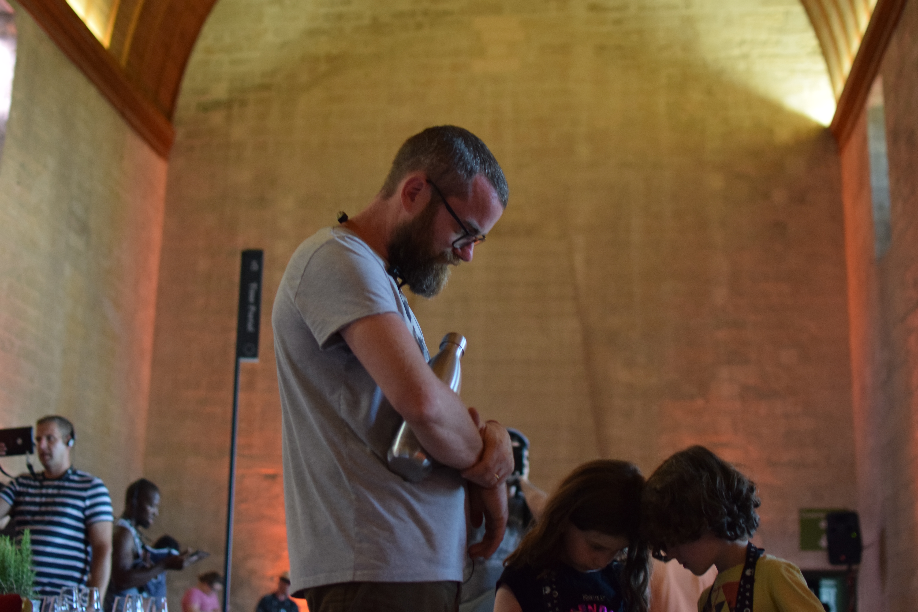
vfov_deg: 25.8
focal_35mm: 52
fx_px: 1339
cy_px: 306
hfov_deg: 37.9
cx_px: 459
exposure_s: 1/125
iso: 1250
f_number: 2
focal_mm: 35
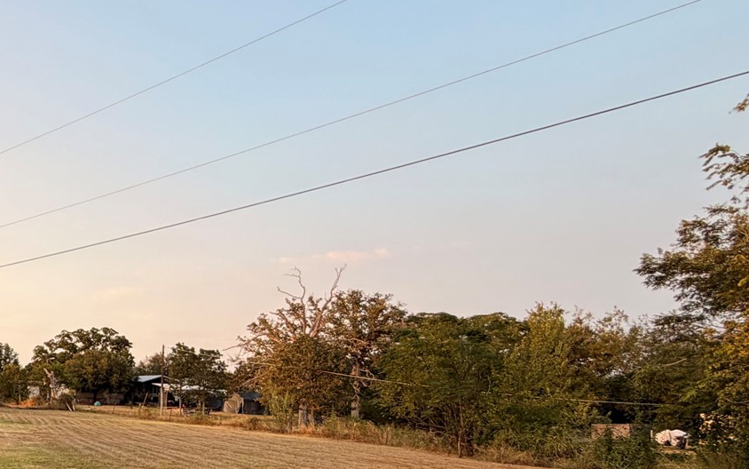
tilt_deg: +0.0
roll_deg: -1.2
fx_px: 735
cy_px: 401
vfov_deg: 33.9
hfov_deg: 42.5
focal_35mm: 36
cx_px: -74
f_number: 2.2
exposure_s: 1/223
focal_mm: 2.22
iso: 40
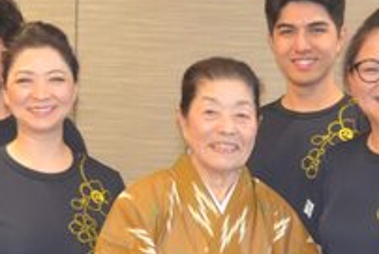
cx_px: 250
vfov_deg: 10.0
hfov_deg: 14.9
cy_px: 239
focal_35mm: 137
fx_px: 1443
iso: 1000
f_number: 4.2
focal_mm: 30
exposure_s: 1/60
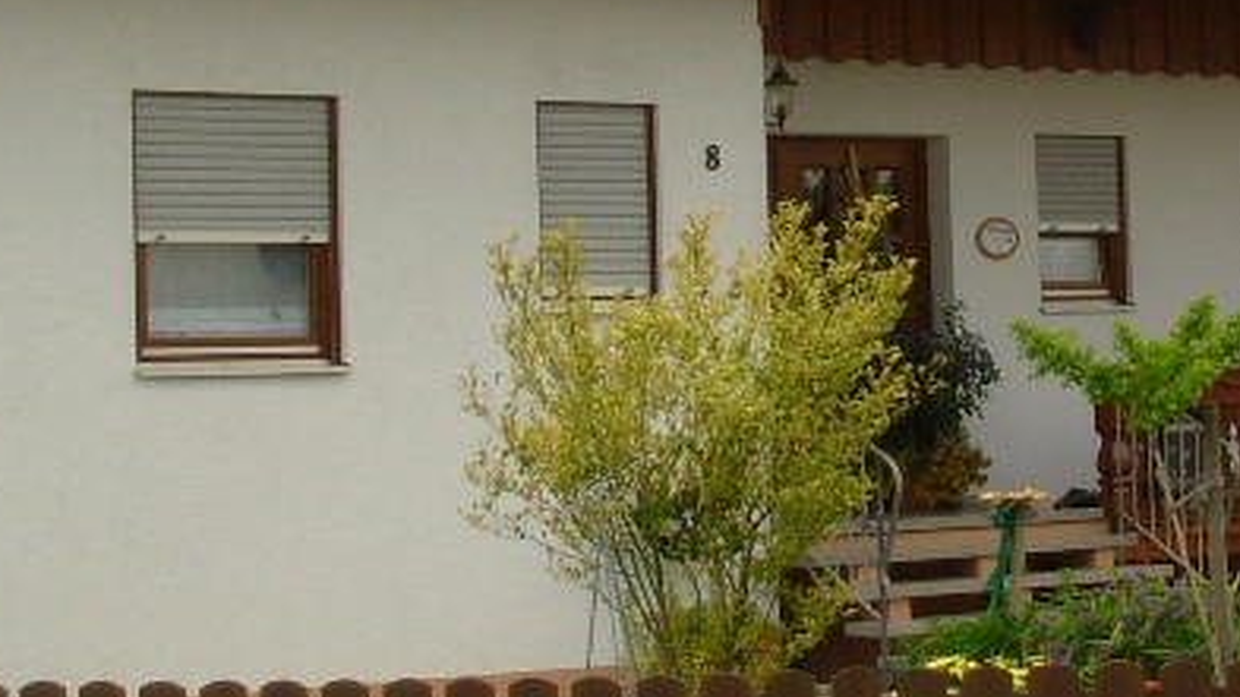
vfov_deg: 11.2
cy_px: 214
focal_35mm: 108
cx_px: 912
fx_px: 3551
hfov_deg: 19.7
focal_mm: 6.3
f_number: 2.9
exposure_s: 1/627
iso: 50
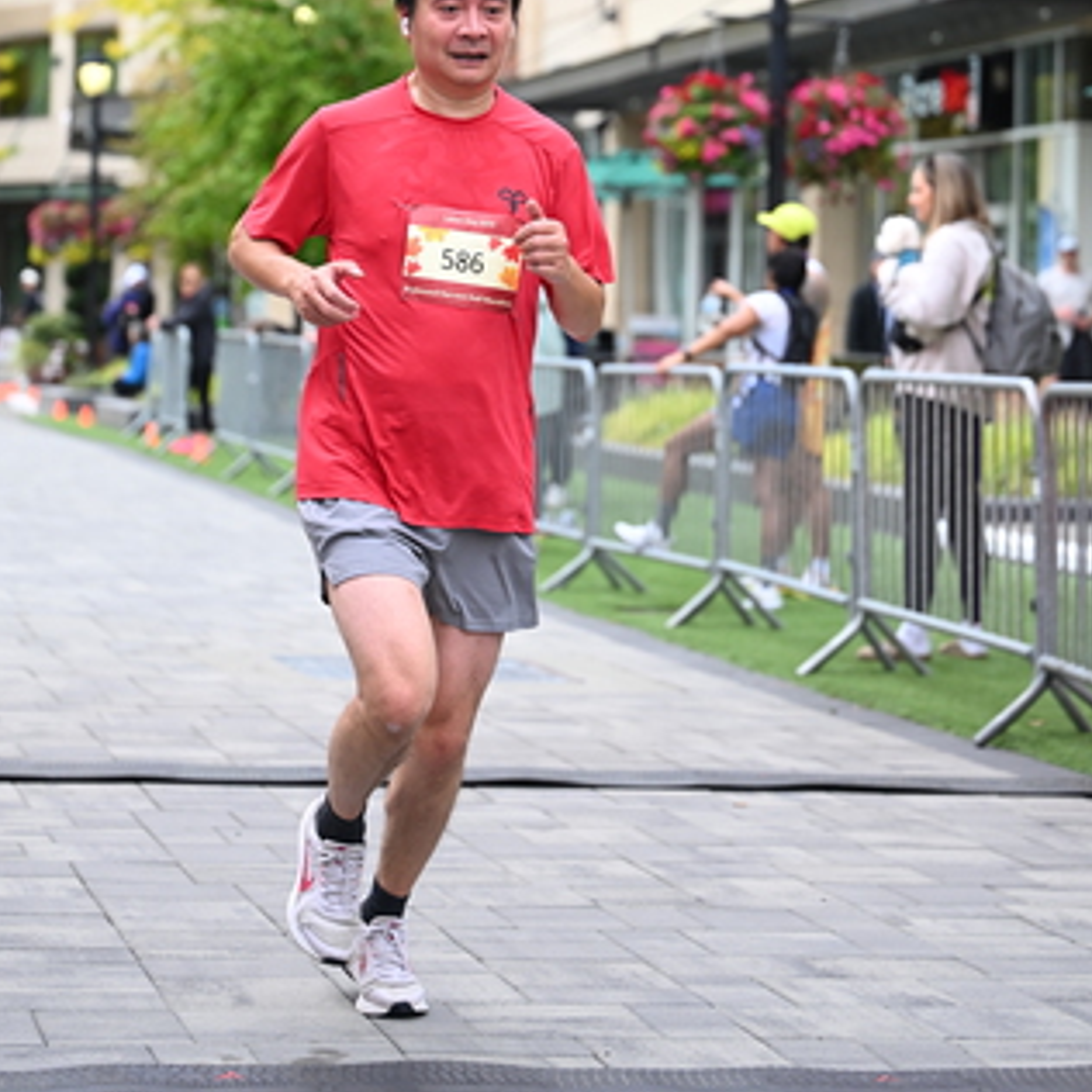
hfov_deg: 16.1
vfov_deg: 16.0
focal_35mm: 108
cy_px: 180
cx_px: 475
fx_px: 3855
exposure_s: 1/2000
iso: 640
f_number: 2.8
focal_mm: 73
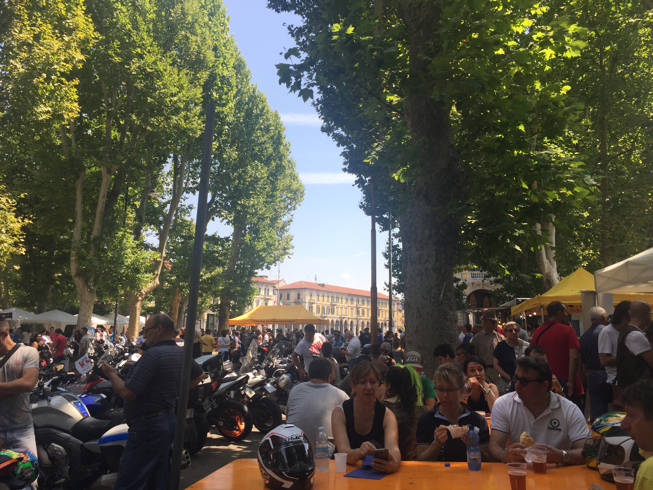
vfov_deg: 48.2
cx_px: 326
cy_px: 245
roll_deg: -0.2
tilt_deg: +9.1
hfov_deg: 61.7
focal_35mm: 29
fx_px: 547
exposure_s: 1/775
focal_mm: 4.15
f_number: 2.2
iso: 32
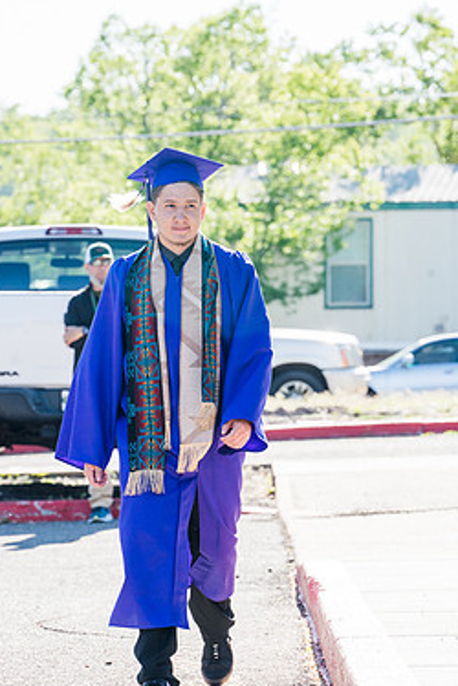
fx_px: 4580
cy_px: 402
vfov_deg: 8.6
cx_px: 191
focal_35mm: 240
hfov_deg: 5.7
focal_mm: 200
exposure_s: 1/320
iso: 400
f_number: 8
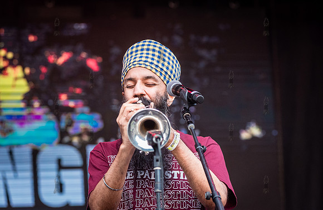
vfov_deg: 8.2
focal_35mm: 164
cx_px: 143
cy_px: 81
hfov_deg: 12.6
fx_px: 1460
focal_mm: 135
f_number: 4.5
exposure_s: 1/1250
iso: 2000
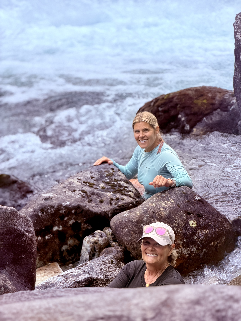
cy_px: 160
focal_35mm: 100
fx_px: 928
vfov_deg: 19.6
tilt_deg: -15.5
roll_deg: +1.0
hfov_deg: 14.8
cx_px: 120
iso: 50
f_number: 2.8
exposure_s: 1/531
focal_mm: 16.89
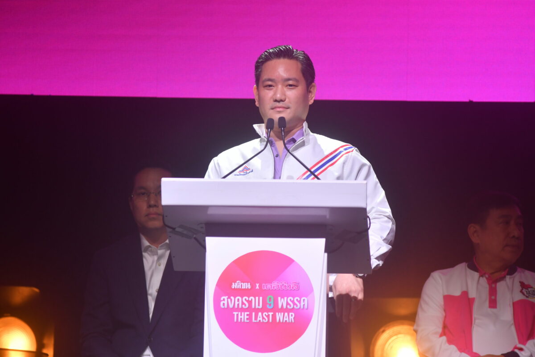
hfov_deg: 8.6
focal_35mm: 240
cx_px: 268
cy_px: 178
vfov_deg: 5.7
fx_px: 3566
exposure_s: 1/250
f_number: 6.3
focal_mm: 160
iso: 500
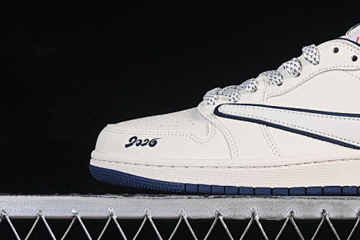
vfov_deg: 10.3
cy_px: 64
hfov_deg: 15.3
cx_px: 309
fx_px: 1330
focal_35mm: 133
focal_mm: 50
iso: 160
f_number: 8
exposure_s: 1/80
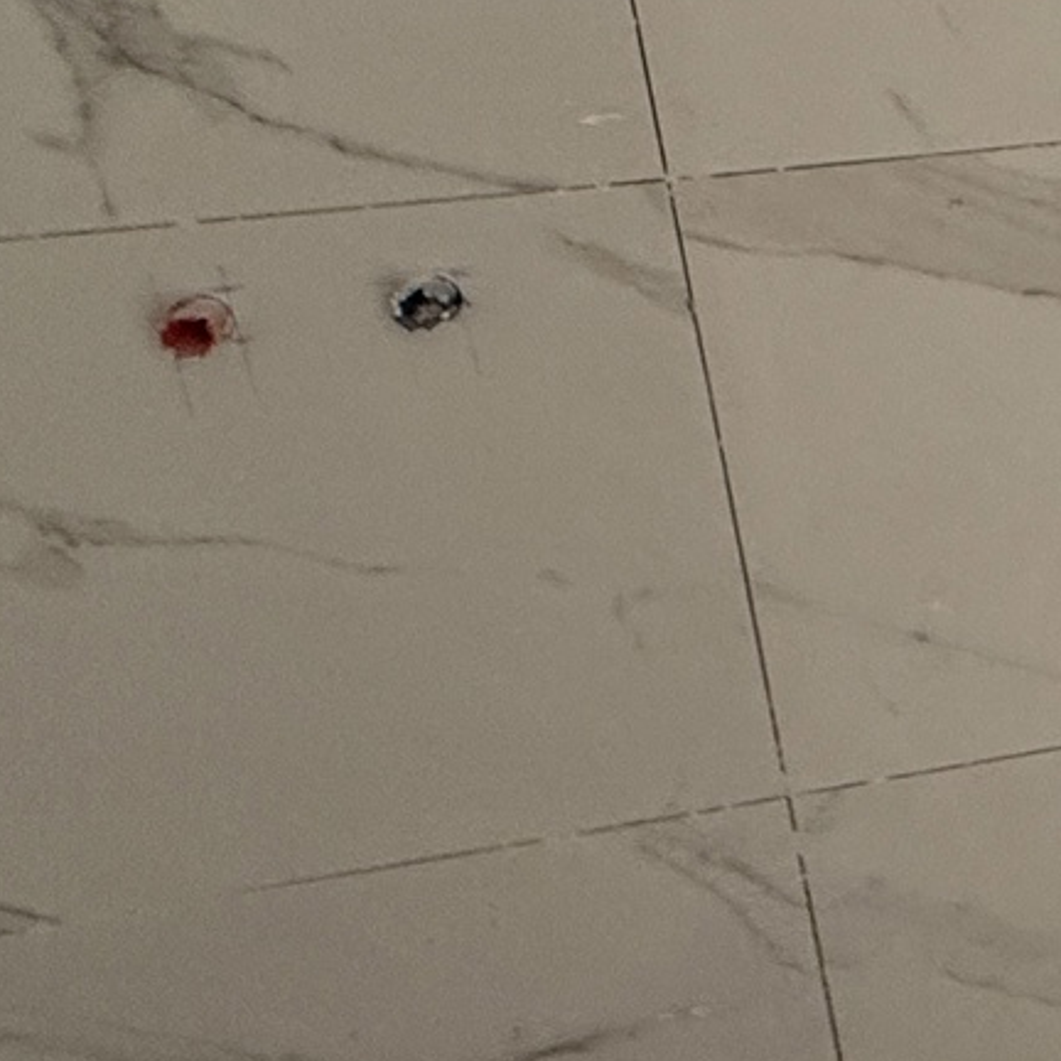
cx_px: 1852
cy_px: 111
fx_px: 1907
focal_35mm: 55
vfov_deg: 29.8
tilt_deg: -16.8
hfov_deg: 21.6
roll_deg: -1.6
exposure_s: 1/69
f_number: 2.2
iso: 320
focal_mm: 2.22
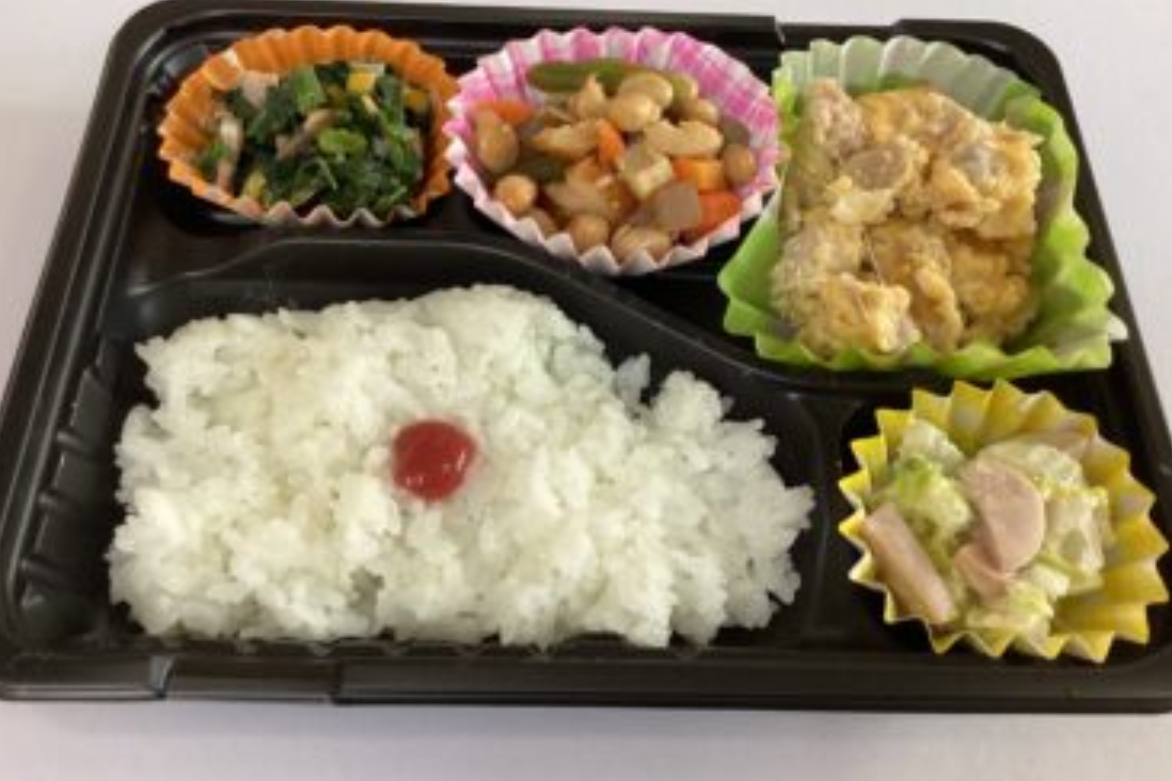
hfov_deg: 57.2
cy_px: 338
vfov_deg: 39.9
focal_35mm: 33
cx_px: 581
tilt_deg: -60.5
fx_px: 1074
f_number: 2.4
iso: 160
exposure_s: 1/60
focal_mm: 3.3
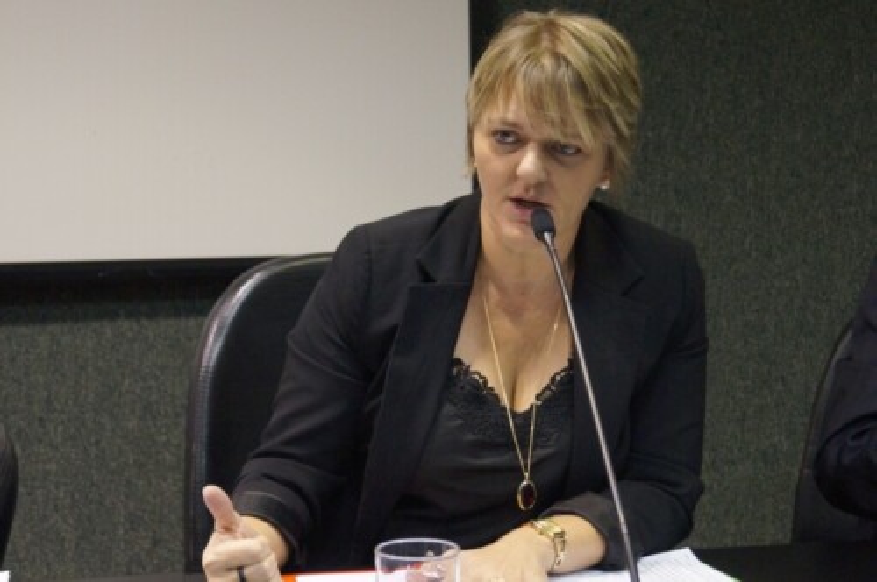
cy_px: 291
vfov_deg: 20.1
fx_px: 1642
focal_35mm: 68
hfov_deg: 29.9
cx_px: 438
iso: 3200
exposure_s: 1/60
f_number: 5.6
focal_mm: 45
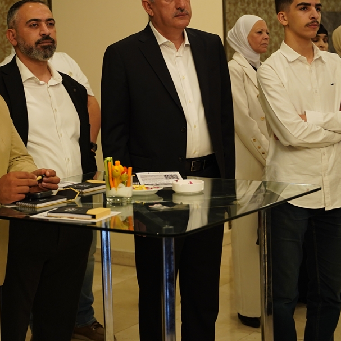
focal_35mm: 84
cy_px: 58
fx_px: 932
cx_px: 88
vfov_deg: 20.4
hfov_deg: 20.6
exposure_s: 1/50
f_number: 2.8
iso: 800
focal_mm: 38.3
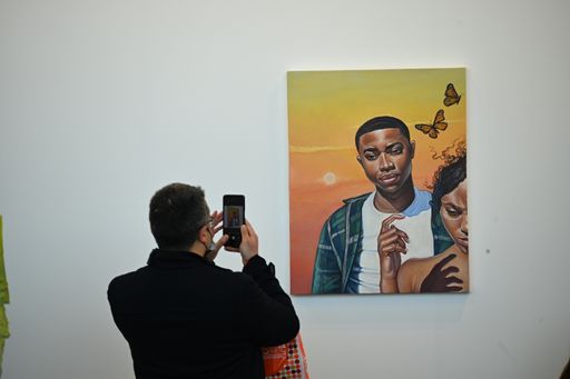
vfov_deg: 6.9
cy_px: 190
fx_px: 3165
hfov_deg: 10.3
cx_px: 285
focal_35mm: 200
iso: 500
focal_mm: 200
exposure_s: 1/200
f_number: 5.3
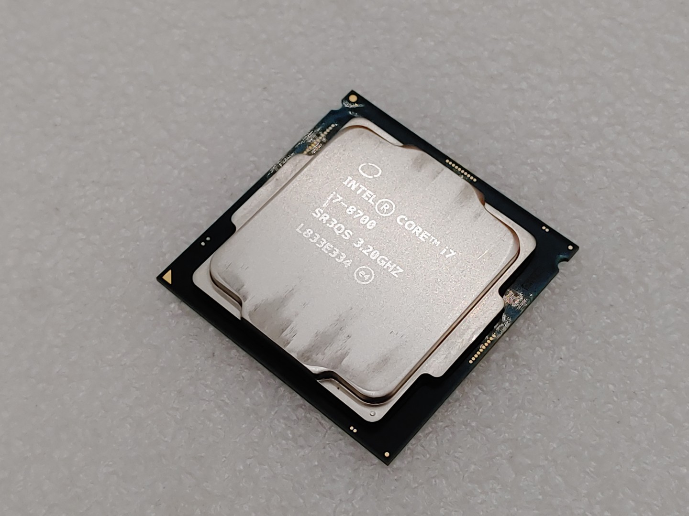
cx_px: 344
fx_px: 1294
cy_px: 258
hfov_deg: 29.8
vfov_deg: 22.6
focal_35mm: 65
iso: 100
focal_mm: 4.36
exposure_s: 1/600
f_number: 1.8
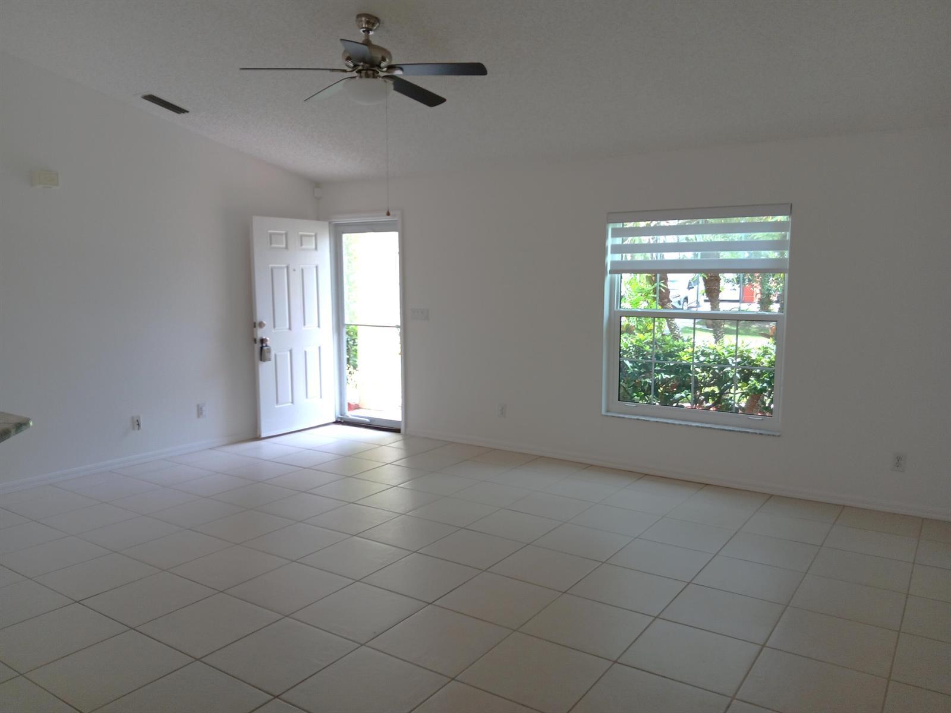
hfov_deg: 67.3
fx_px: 714
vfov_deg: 53.1
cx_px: 476
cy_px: 356
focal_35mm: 26
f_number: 1.8
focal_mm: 3.98
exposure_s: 1/50
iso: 25
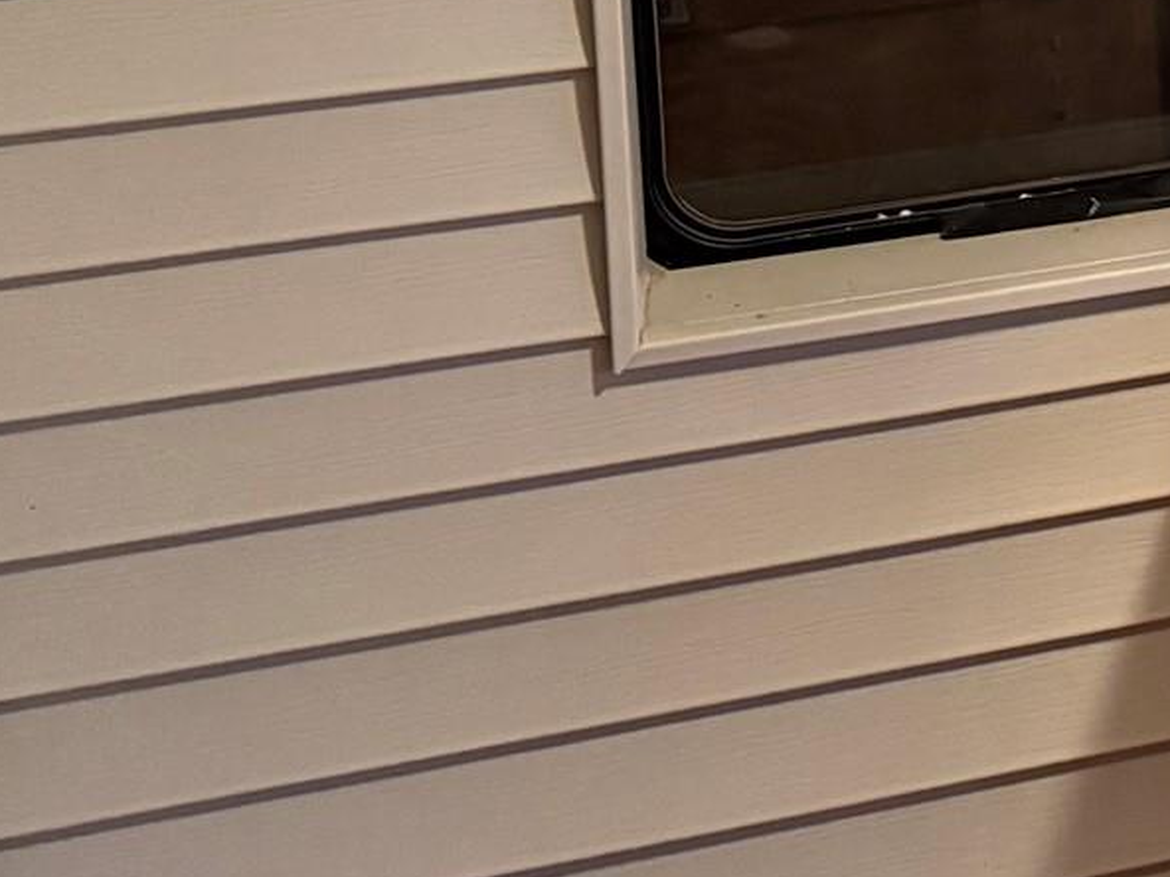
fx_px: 2805
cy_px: -565
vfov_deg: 15.8
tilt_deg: -5.9
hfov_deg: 20.4
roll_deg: +1.5
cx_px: 1727
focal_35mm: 83
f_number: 1.78
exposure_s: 1/40
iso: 640
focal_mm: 6.76
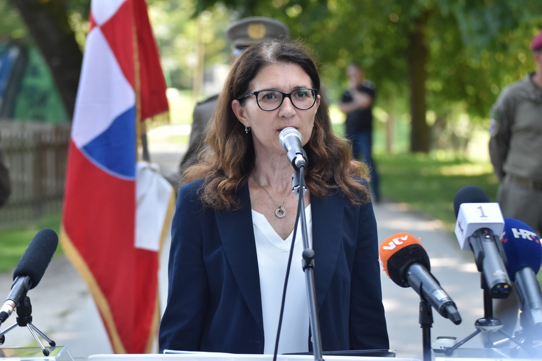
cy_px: 180
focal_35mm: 138
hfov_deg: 14.9
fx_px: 2078
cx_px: 271
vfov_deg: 9.9
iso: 800
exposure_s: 1/640
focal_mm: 92
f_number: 4.2
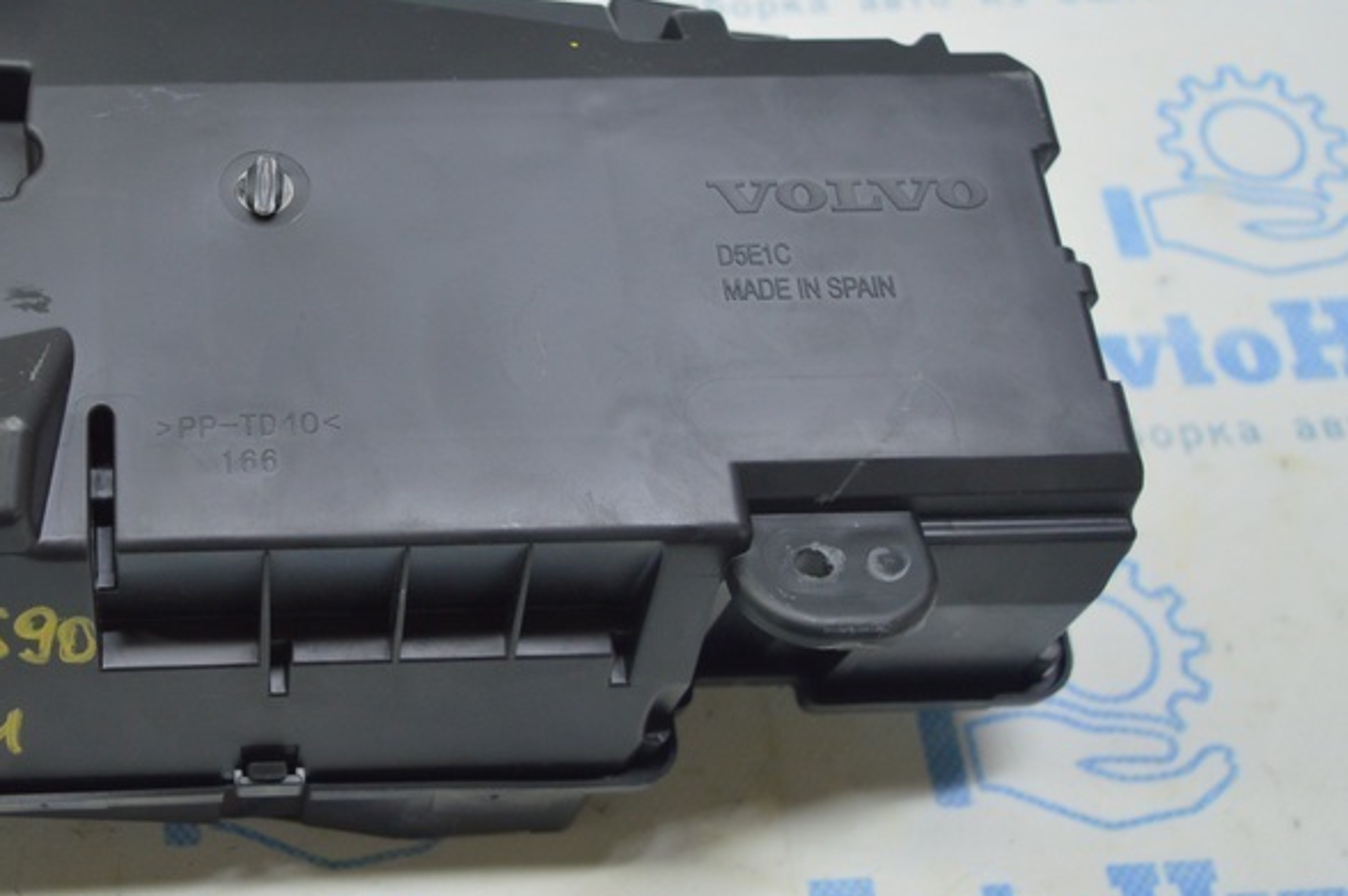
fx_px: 2053
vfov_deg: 24.6
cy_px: 354
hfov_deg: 34.7
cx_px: 181
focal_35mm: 55
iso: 400
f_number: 3.8
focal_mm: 21
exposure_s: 1/40
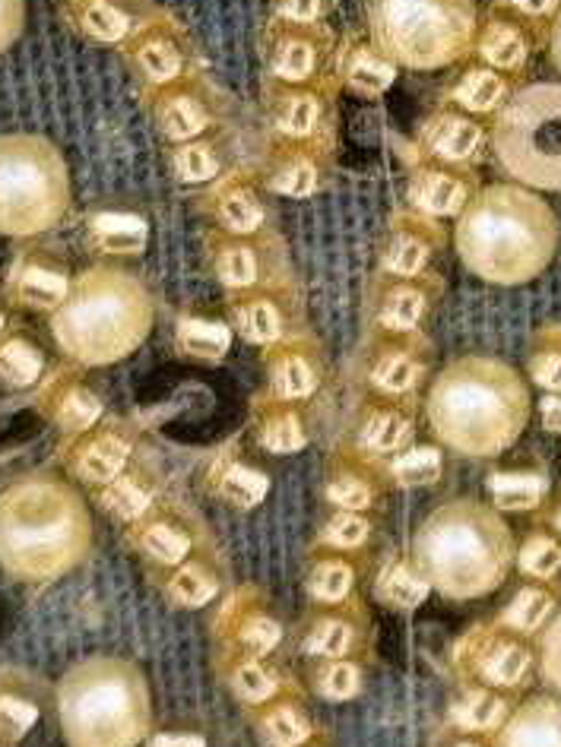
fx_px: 8190
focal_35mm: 379
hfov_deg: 3.9
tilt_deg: -37.1
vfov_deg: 5.2
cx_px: 1395
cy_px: 223
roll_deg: +1.2
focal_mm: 6.76
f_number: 1.78
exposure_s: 1/33
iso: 320
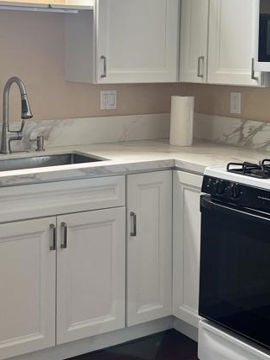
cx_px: 89
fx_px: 644
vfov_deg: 30.8
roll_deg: -0.7
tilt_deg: -4.8
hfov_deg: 23.5
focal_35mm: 62
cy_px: 100
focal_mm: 5.7
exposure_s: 1/121
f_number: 1.5
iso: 80
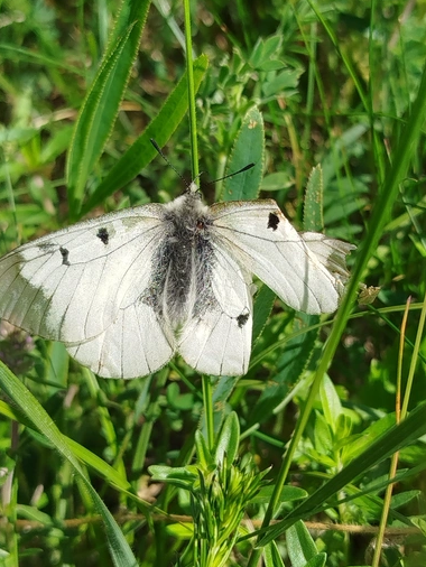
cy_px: 279
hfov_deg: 21.9
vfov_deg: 29.0
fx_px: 1098
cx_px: 212
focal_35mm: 67
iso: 50
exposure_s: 1/643
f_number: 1.7
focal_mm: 5.31
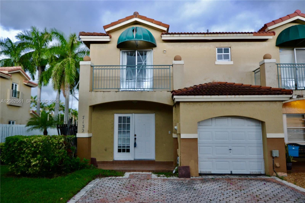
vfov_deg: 50.4
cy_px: 102
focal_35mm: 26
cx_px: 152
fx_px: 216
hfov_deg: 70.4
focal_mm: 17
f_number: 4.2
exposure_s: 1/60
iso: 720
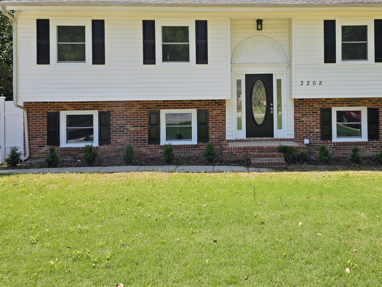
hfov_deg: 52.0
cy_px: 88
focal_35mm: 35
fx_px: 386
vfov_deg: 40.1
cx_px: 240
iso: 10
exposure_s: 1/382
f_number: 1.7
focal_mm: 6.3
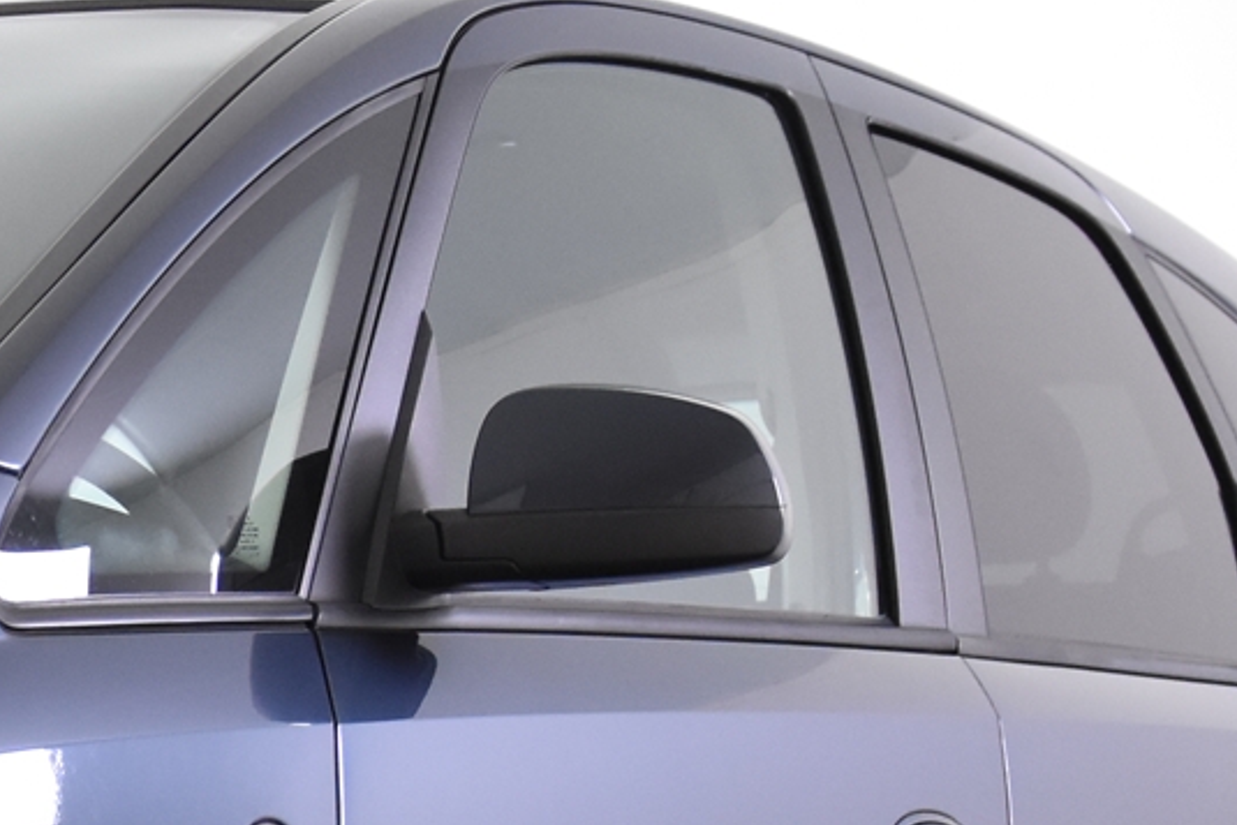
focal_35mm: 167
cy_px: 1116
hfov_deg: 11.9
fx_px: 5732
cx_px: -442
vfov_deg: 8.1
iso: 1600
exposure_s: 1/60
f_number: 4
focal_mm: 31
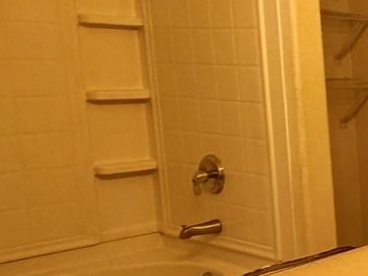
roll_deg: -0.8
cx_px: 709
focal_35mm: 55
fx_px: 585
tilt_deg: -6.2
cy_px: 126
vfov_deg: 26.5
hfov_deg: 20.2
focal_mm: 2.22
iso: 250
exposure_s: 1/60
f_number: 2.2
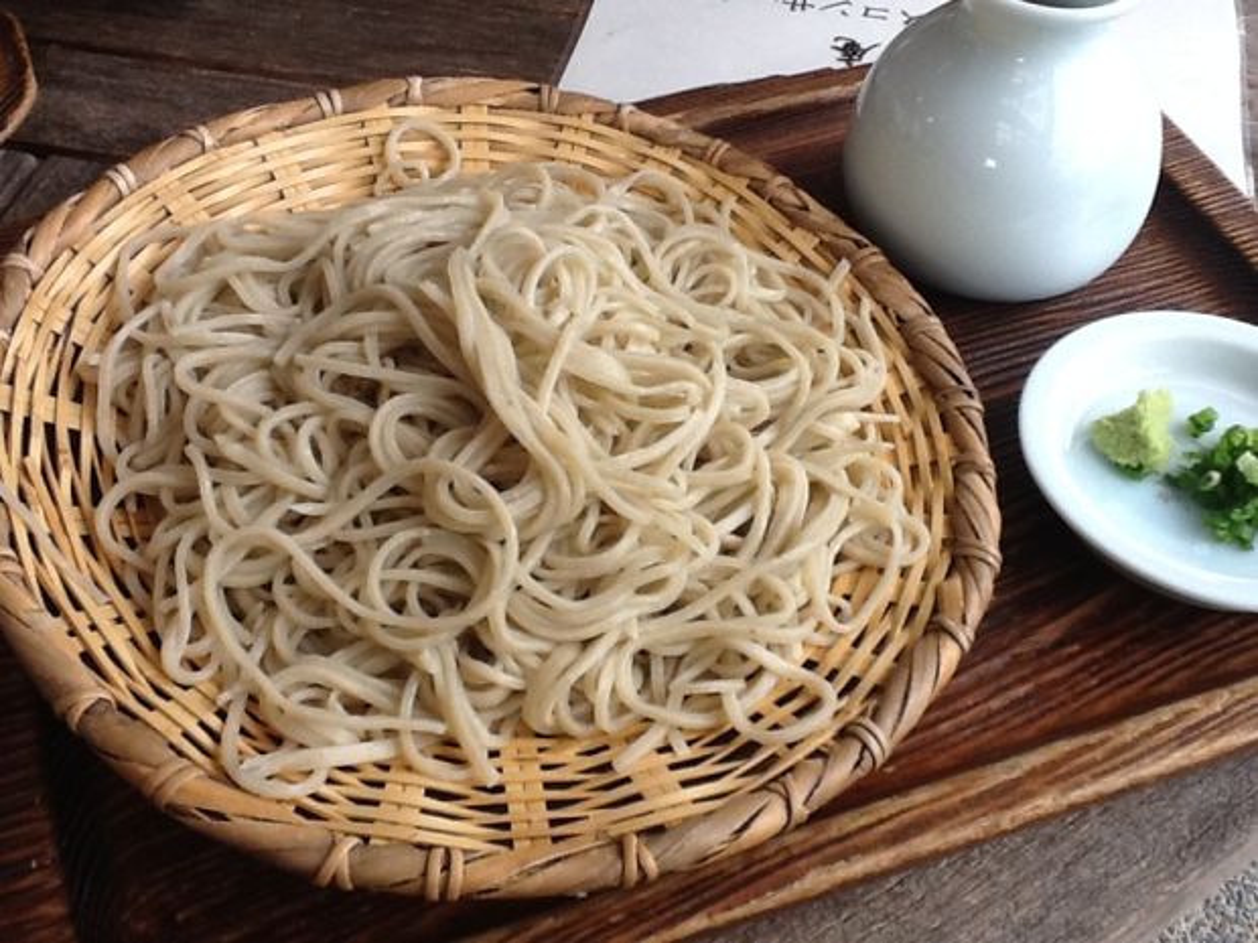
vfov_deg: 44.2
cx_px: 629
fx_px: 1163
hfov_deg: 56.8
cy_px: 472
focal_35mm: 32
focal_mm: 2.03
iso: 80
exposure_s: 1/60
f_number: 2.4
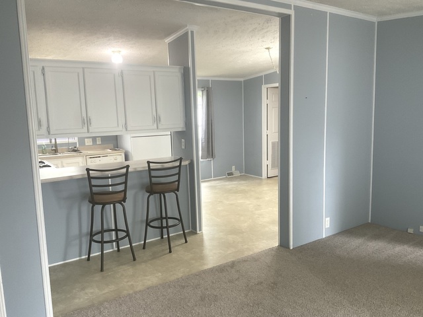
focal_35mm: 29
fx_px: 354
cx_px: 212
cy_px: 158
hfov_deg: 61.7
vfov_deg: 48.2
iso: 125
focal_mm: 3
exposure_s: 1/60
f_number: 1.8
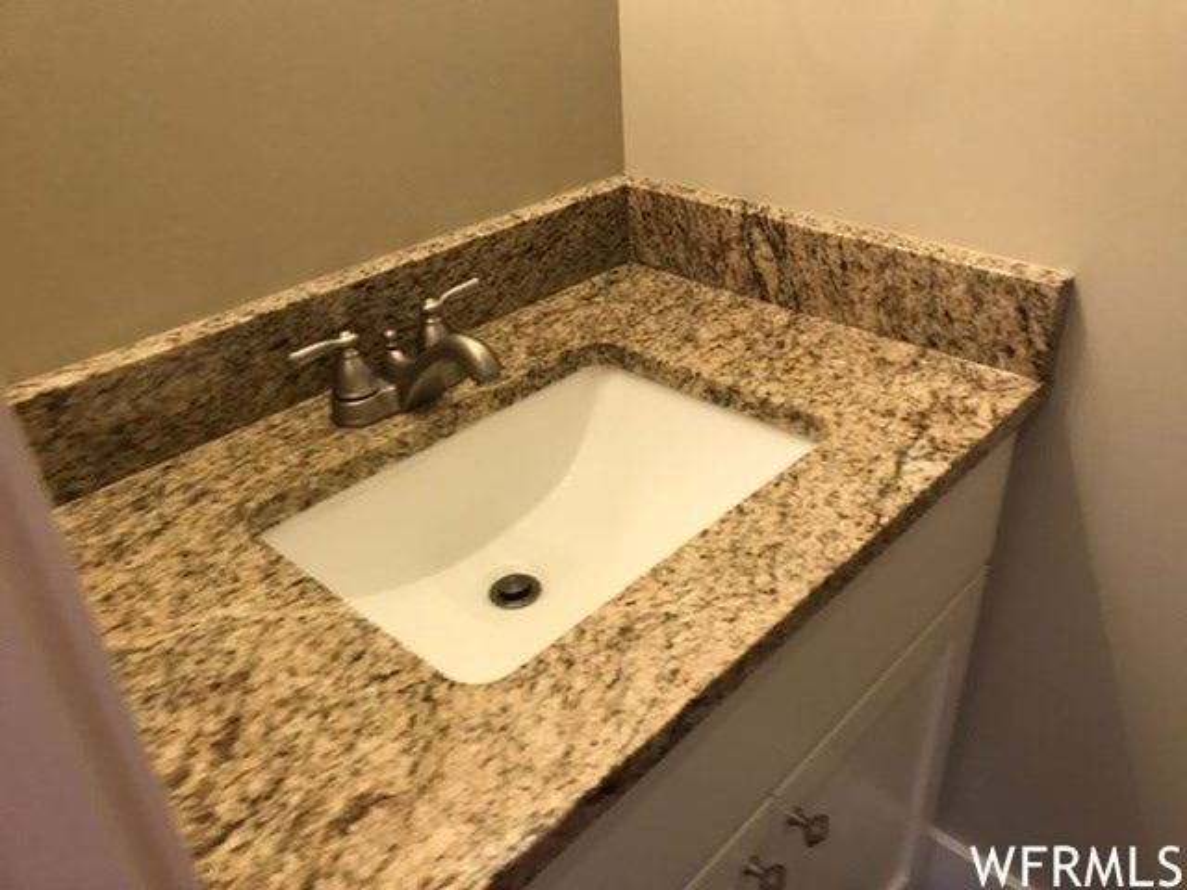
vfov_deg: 49.7
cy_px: 445
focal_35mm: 28
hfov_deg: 63.4
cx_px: 594
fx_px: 960
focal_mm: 3.99
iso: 40
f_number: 1.8
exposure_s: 1/24
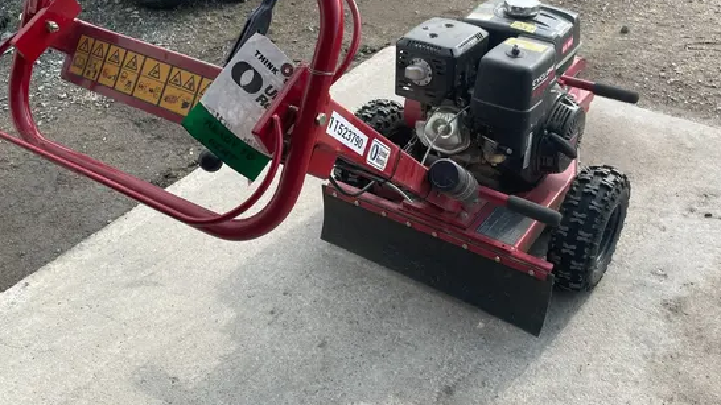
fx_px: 726
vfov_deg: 31.2
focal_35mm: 38
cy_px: 179
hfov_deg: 52.8
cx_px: 360
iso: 32
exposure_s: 1/1416
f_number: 1.6
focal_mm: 4.2
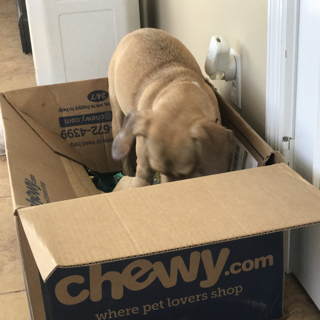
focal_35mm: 68
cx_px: 159
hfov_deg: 25.4
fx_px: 711
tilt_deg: -26.3
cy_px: 207
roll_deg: +3.1
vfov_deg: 25.3
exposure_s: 1/60
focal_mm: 6.6
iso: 64
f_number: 2.8
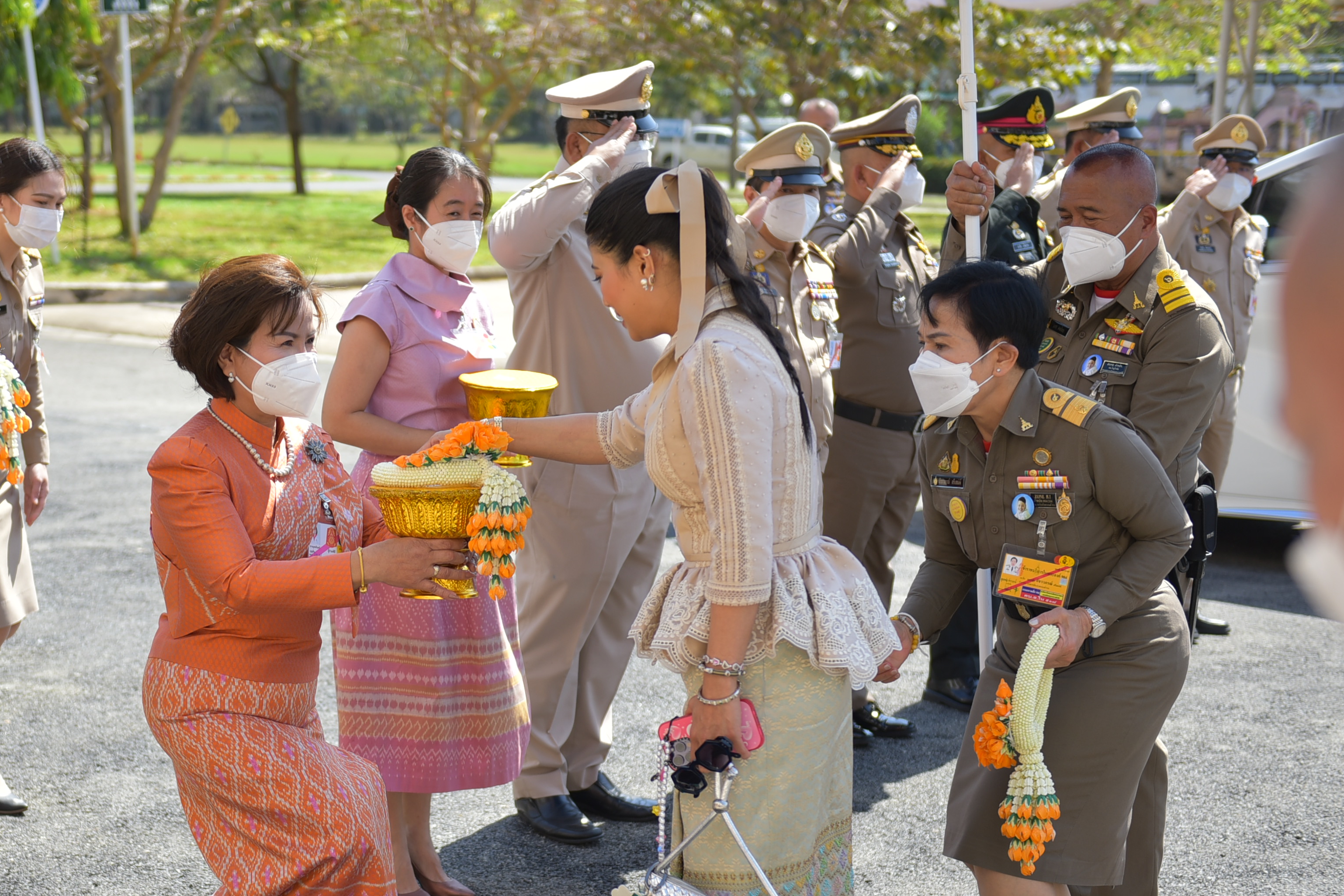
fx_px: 2464
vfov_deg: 20.5
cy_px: 620
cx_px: 445
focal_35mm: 66
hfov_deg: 30.3
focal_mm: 45
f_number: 2.8
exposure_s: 1/1000
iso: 140
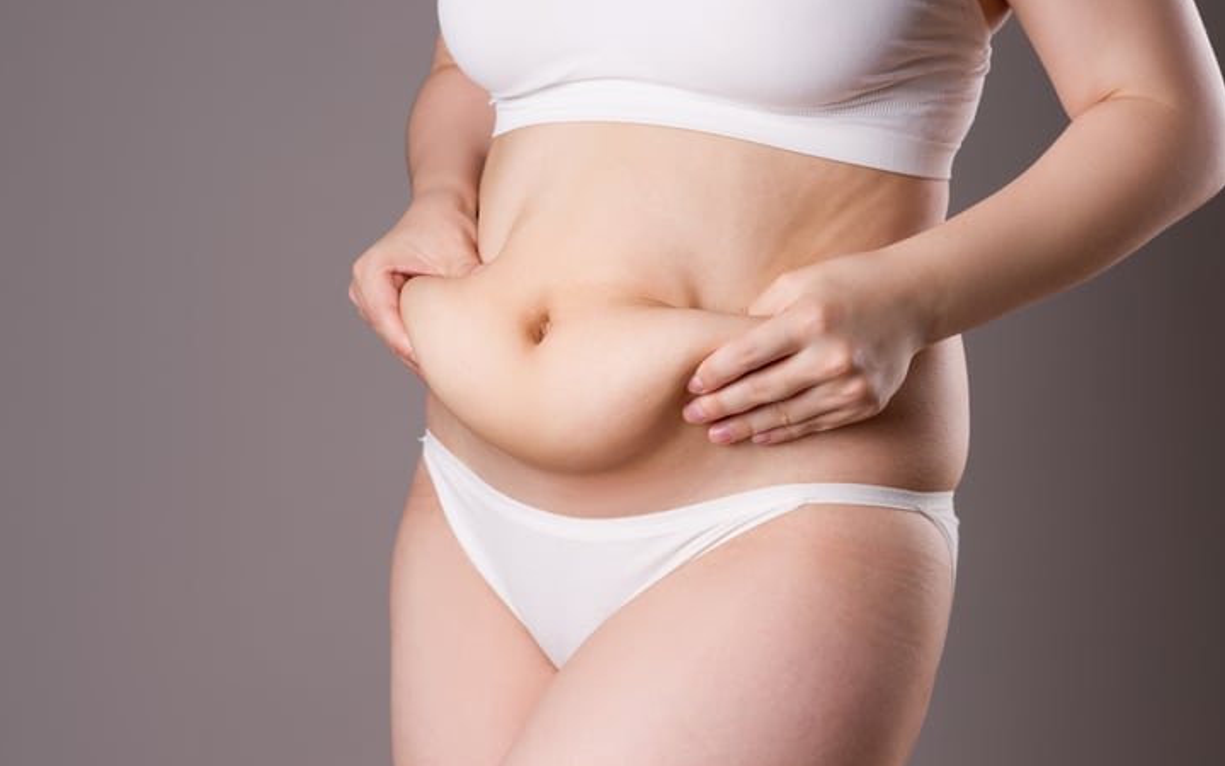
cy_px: 377
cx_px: 611
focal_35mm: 82
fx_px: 2738
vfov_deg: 15.9
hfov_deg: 25.2
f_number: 8
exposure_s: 1/100
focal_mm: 80
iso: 200
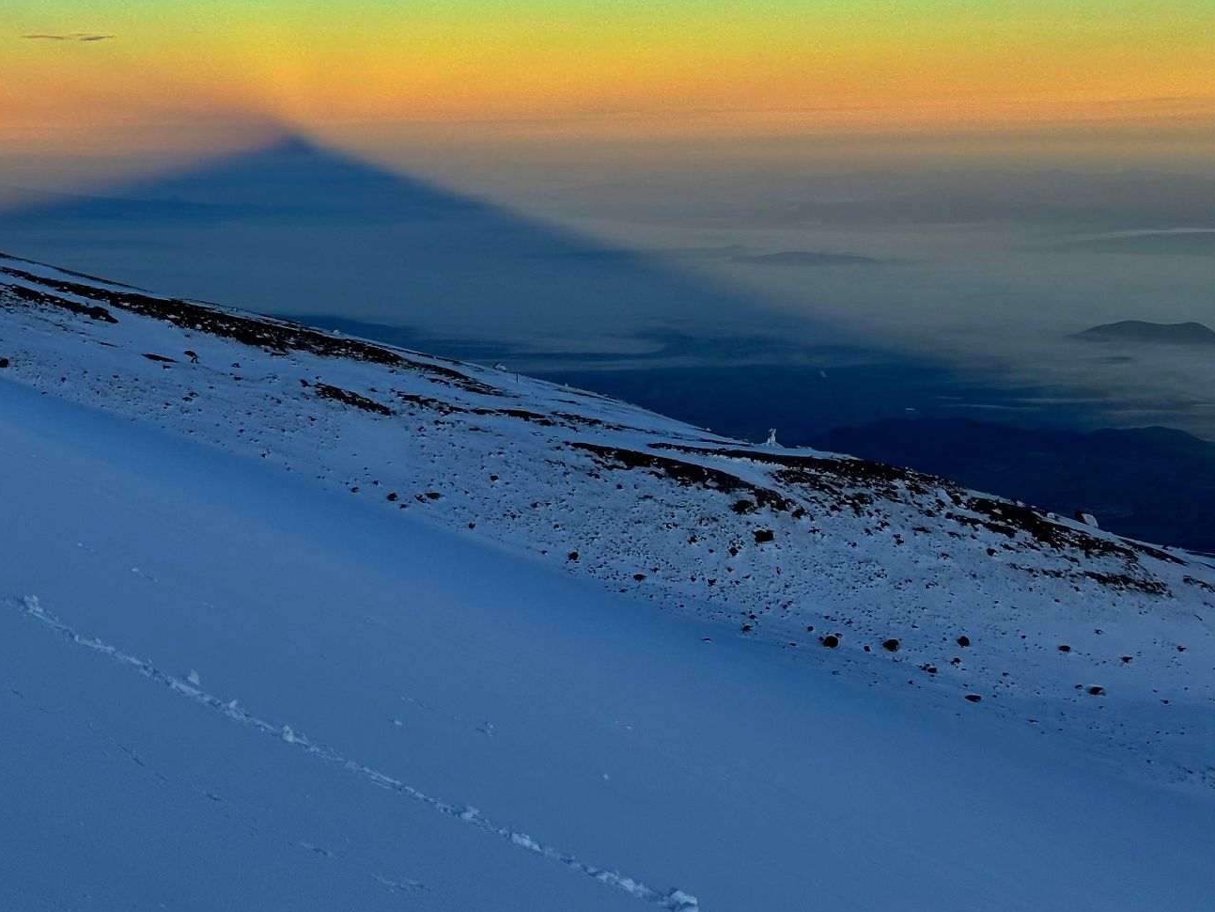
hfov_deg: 25.3
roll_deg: +0.3
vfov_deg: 19.3
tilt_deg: -5.1
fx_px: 2668
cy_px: 277
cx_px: 258
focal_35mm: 76
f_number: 1.78
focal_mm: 6.86
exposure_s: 1/1305
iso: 64
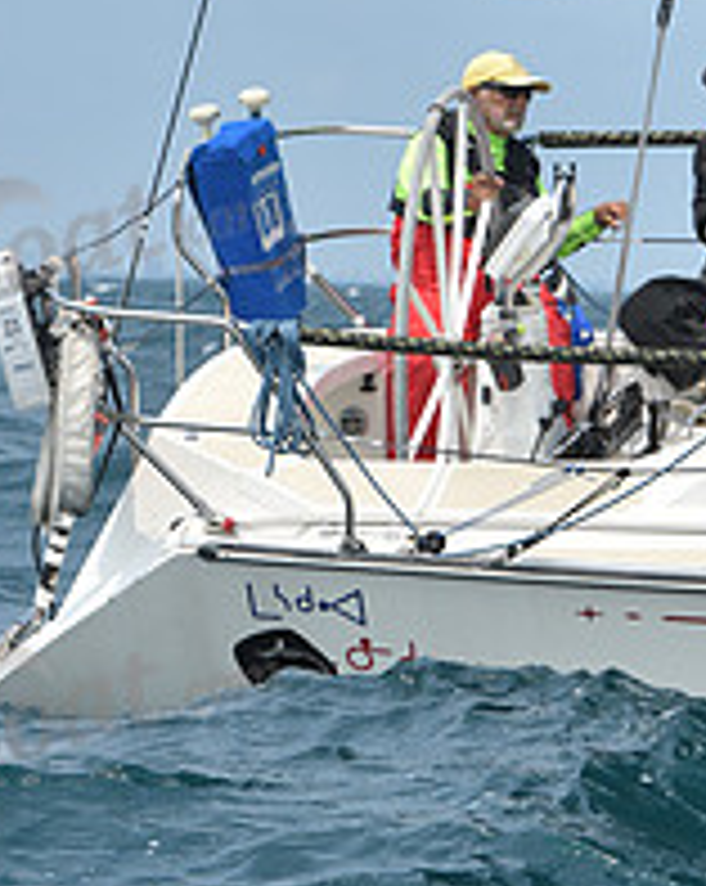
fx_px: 8849
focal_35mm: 338
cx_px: 515
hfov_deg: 4.6
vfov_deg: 5.7
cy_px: 445
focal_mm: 122
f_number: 10
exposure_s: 1/800
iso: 250
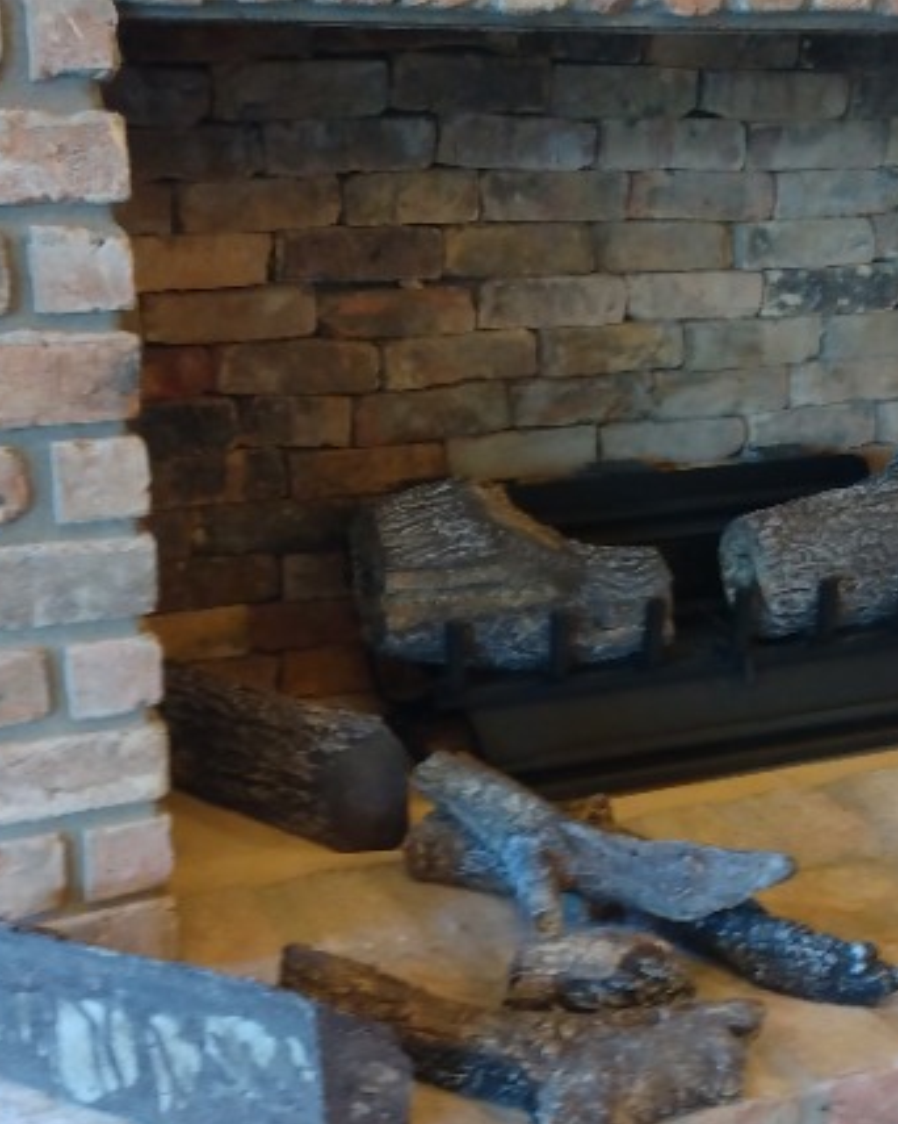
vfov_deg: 43.6
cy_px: 670
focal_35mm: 42
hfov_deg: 35.5
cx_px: 538
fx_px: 1396
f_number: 2
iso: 303
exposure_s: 1/30
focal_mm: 3.54
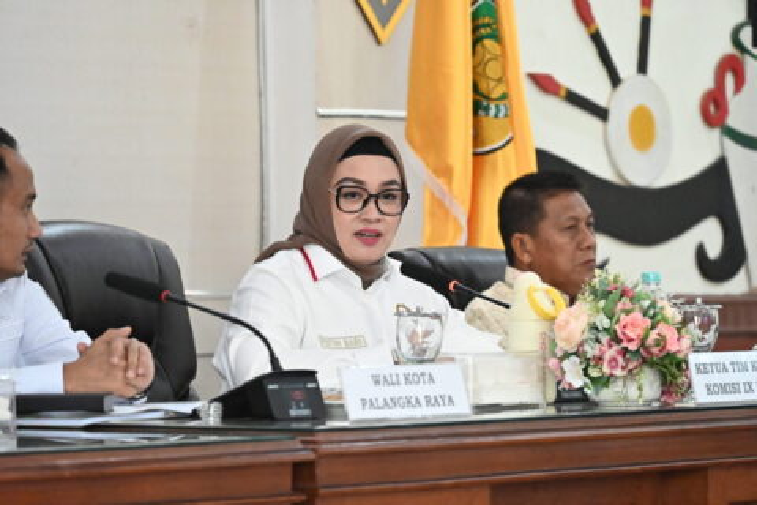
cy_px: 252
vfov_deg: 6.9
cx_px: 378
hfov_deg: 10.3
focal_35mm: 200
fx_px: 4205
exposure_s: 1/250
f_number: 6.3
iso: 18000
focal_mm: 200
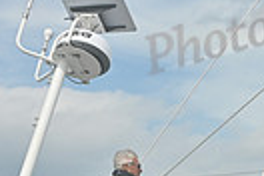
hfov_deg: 6.5
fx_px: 2258
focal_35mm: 308
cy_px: 283
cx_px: 532
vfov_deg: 4.4
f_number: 8
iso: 320
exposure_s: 1/1250
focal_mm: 70
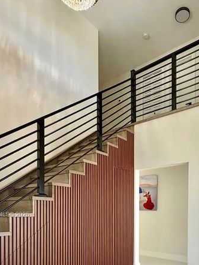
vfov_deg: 59.7
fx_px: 207
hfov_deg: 49.9
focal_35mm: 27
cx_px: 142
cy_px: 215
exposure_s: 1/121
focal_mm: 2.22
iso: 250
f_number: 2.2
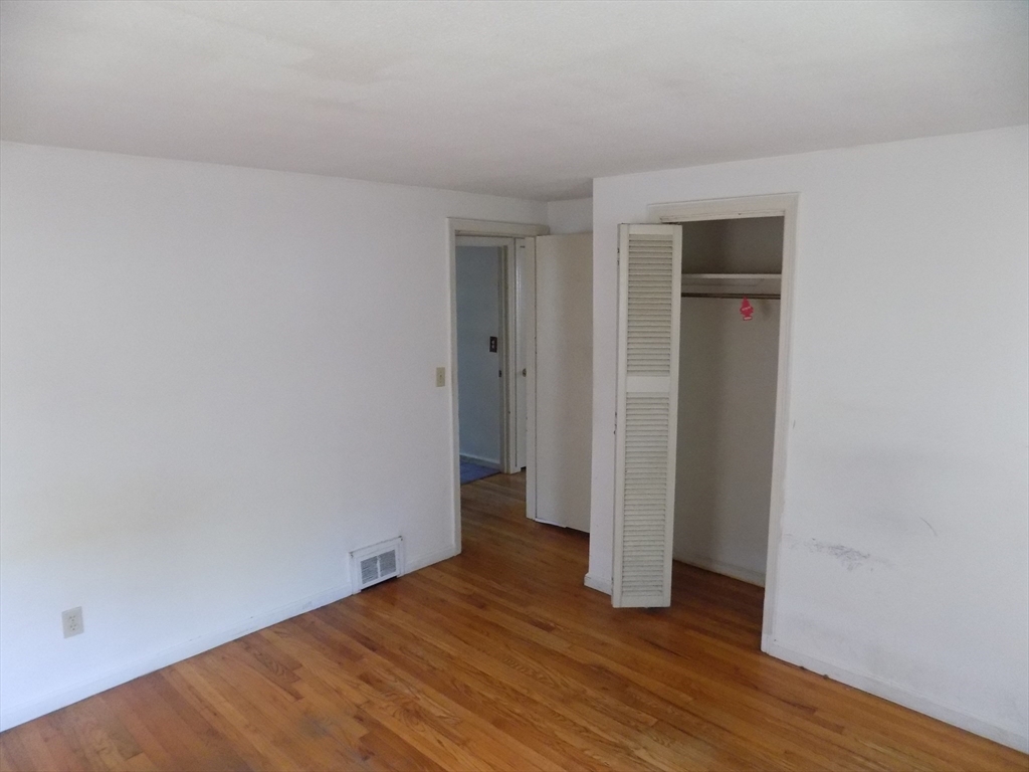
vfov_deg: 58.9
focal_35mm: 23
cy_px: 386
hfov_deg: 73.9
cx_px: 514
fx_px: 684
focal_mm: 4
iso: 400
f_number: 3.1
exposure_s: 1/8
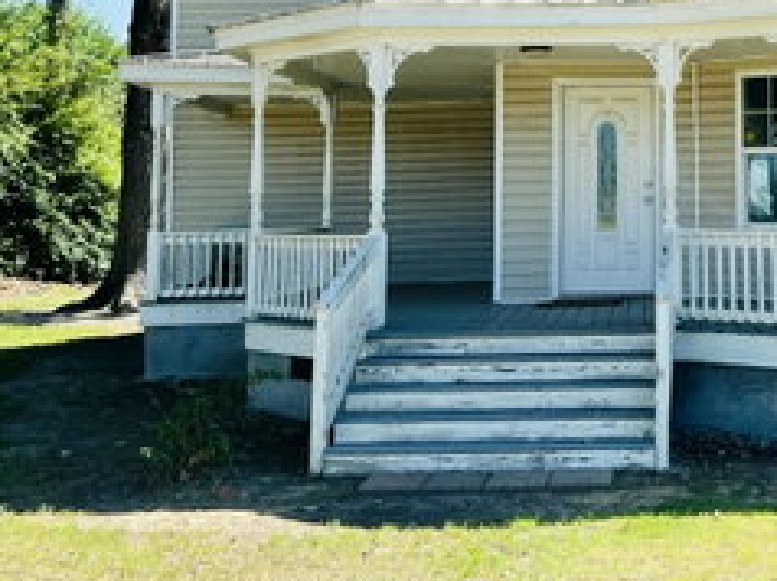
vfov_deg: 25.2
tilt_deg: +5.8
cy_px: 55
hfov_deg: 32.5
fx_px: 1256
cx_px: 715
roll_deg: -0.4
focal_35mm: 56
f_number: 1.5
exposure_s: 1/1779
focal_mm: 5.7
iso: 50
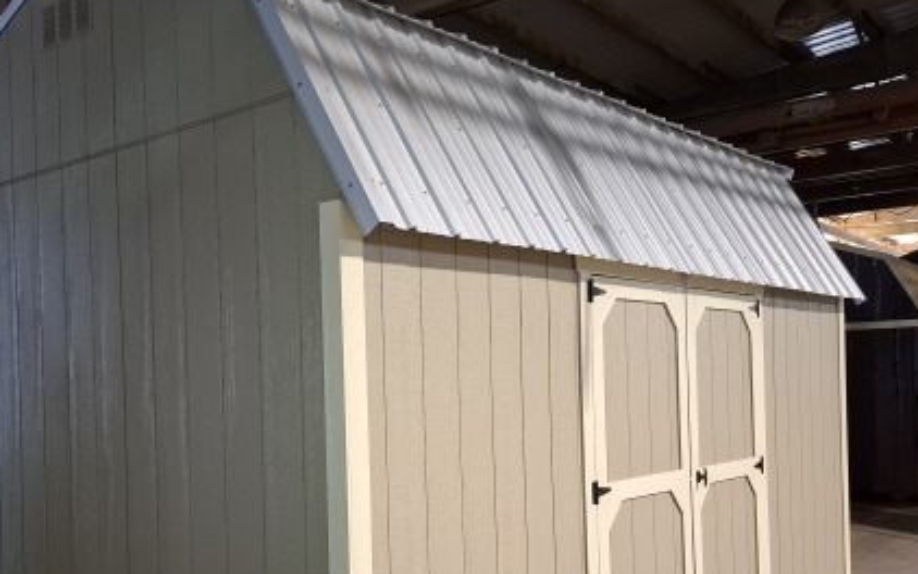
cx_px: 357
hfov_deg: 52.3
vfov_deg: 34.1
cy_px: 396
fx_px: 926
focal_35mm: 37
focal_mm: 5.54
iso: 320
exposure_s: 1/30
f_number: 1.8
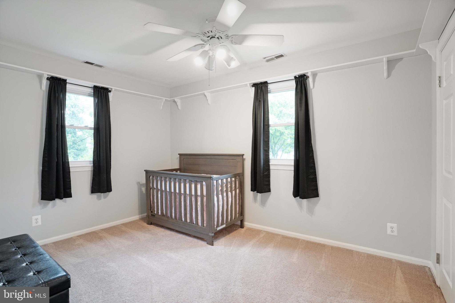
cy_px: 152
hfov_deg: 93.3
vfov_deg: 70.4
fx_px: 215
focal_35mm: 17
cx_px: 228
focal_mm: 17
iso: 1250
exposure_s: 1/2.5
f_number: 10
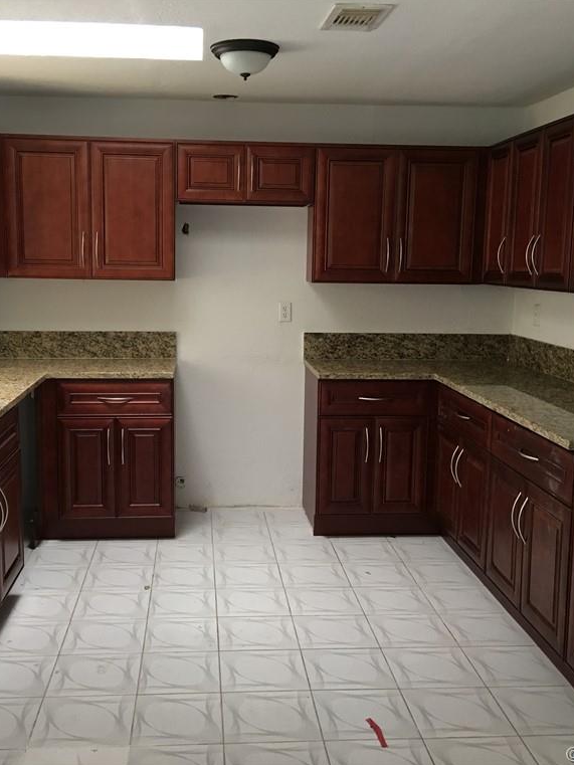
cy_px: 383
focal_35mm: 39
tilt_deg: -7.7
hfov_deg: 36.8
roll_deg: -0.6
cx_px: 266
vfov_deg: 47.9
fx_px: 862
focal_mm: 4.15
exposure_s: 1/15
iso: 64
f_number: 2.2
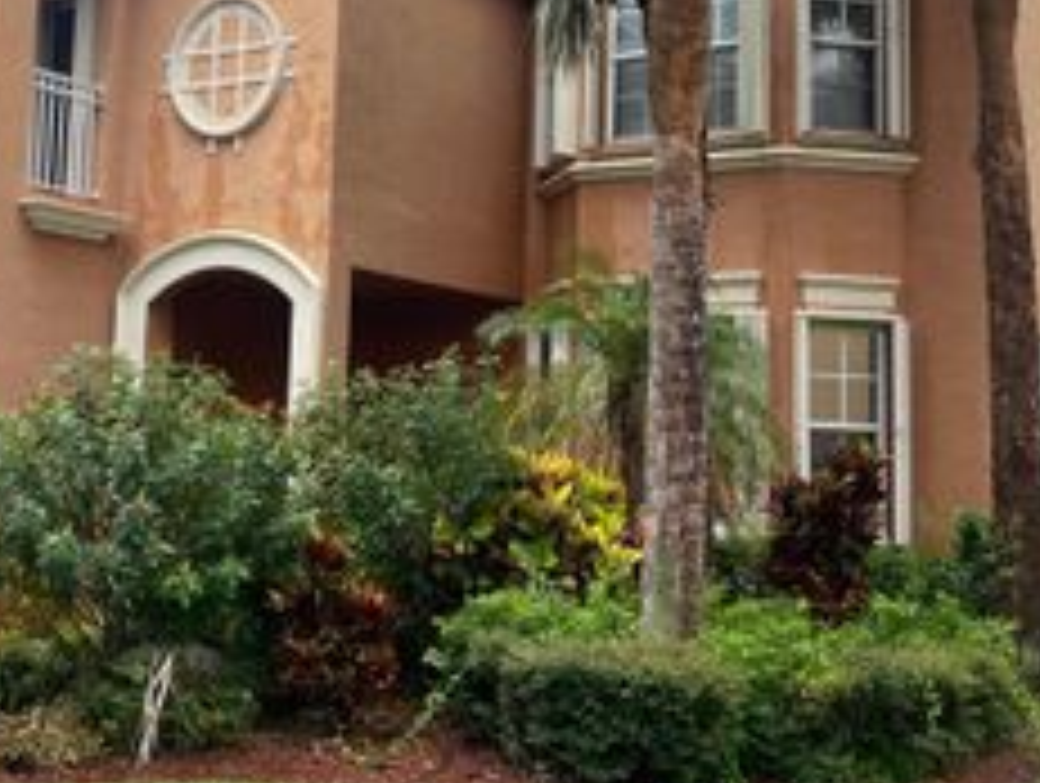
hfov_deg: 35.4
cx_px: 410
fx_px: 1625
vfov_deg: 26.9
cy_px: 250
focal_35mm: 54
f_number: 1.6
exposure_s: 1/1003
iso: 32
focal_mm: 5.1
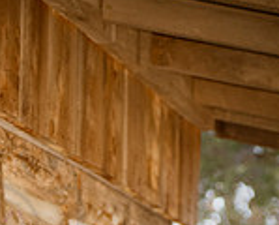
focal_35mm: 226
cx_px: 4
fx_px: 1871
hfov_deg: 8.5
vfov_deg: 6.7
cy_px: 401
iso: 800
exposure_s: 1/500
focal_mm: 80
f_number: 4.5
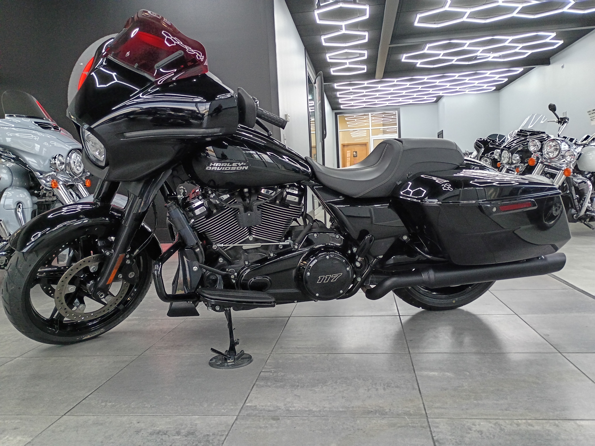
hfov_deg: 61.7
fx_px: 498
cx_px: 298
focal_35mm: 29
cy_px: 223
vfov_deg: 48.2
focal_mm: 4.27
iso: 407
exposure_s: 1/60
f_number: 1.8
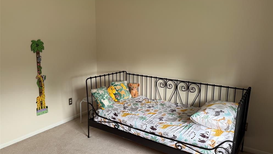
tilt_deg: -11.9
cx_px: 141
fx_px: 195
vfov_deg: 42.9
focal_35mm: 27
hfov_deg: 69.8
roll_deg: -2.0
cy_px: 81
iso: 125
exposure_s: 1/121
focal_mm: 6.76
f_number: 1.78
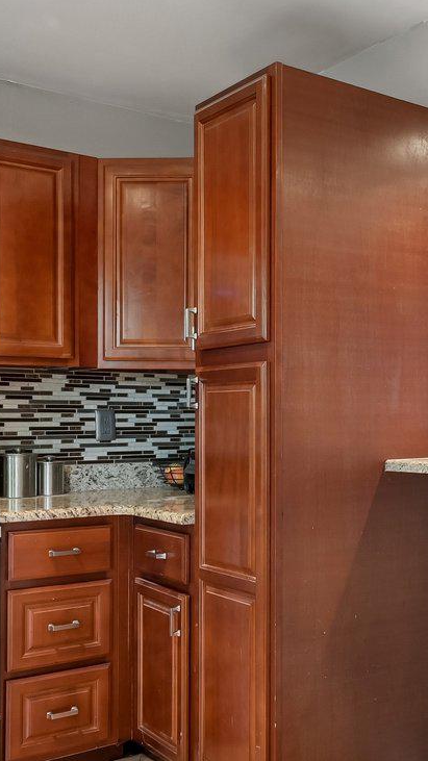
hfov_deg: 25.8
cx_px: 420
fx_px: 888
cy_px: 423
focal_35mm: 44
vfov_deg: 46.3
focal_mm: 15
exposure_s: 1/2
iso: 400
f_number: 11
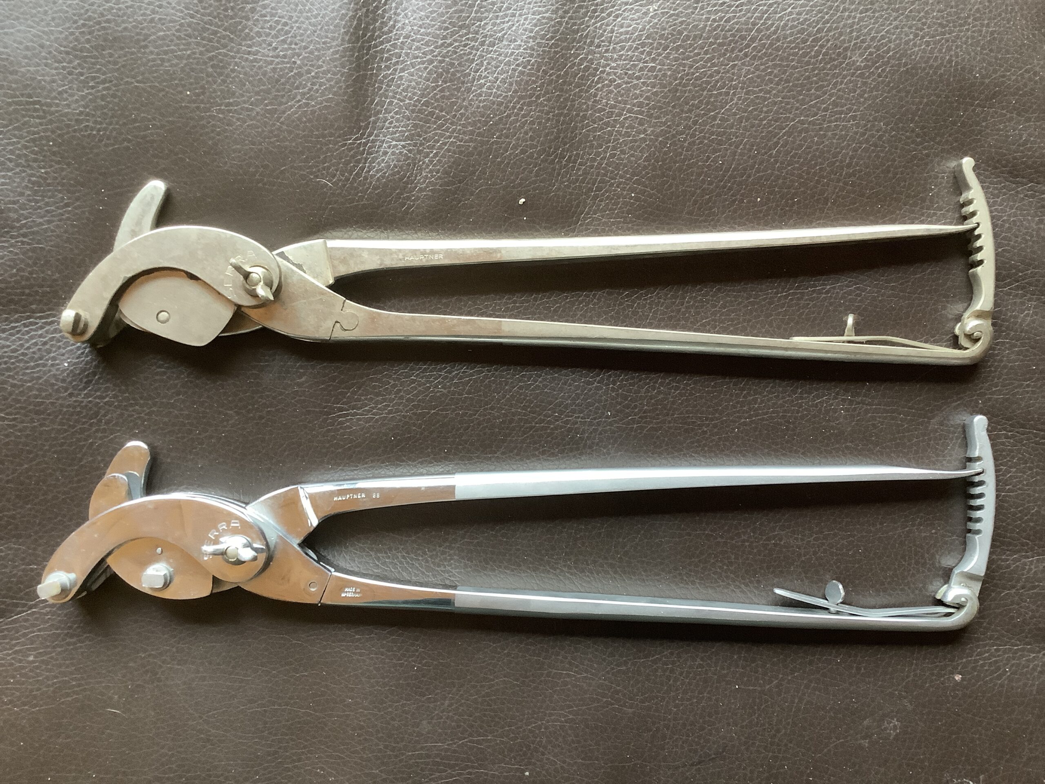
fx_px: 936
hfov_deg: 58.4
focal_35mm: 31
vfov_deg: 45.4
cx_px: 522
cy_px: 392
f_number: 2.4
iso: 320
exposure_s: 1/40
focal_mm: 3.3
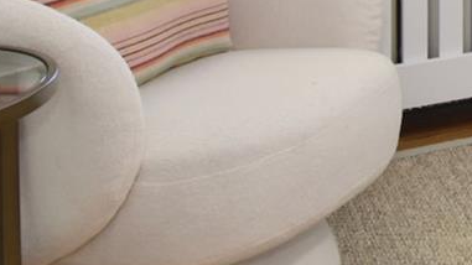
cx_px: 1052
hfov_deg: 15.6
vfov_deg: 11.3
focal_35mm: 93
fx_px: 1161
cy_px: -327
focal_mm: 11
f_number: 9
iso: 640
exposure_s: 1/80
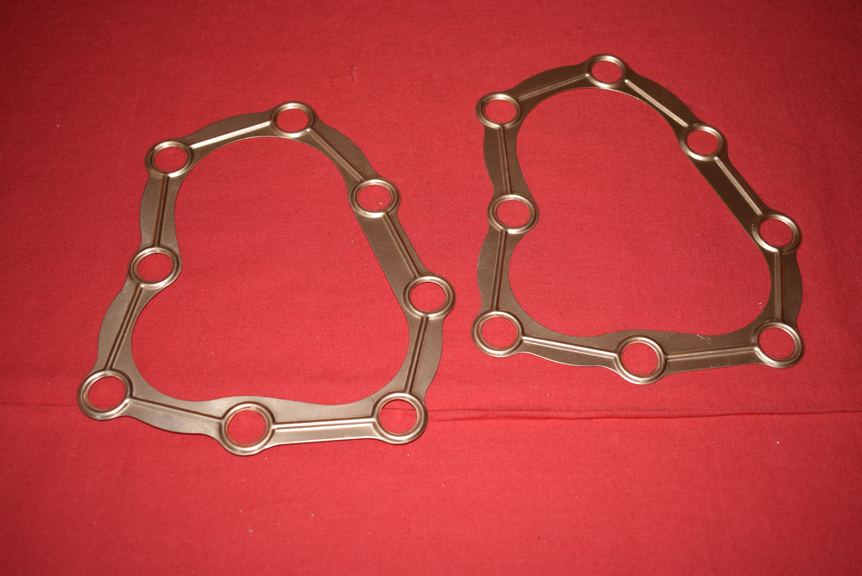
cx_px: 431
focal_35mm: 42
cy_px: 288
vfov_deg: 31.9
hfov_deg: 46.4
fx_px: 1006
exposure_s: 1/200
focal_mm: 28
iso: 400
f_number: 5
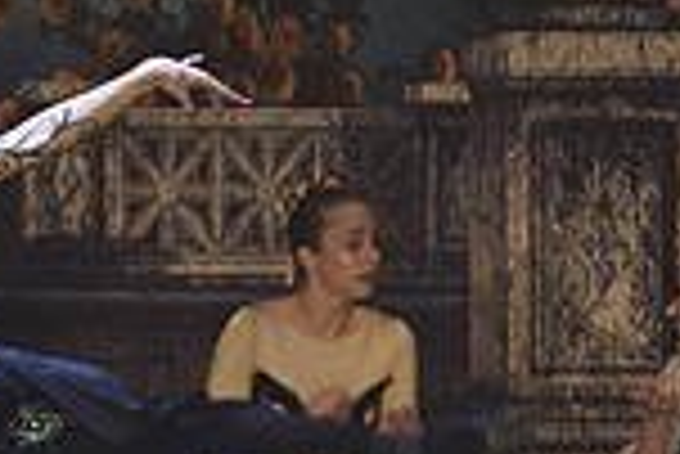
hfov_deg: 2.3
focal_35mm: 891
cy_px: 632
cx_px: -203
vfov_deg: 1.5
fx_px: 16846
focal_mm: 155
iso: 3200
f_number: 2.8
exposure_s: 1/320
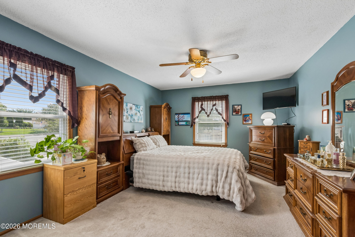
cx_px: 178
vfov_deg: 77.3
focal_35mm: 15
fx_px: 148
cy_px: 118
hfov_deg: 100.4
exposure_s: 1/100
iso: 800
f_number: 7.1
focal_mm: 15
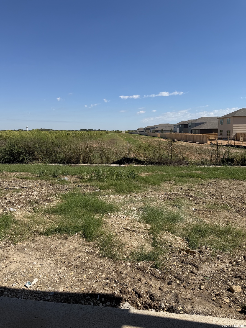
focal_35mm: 24
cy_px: 164
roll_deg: +0.5
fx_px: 227
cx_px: 123
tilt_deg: -7.6
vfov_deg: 71.6
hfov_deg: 56.8
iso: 80
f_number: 1.78
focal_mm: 6.76
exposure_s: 1/6711
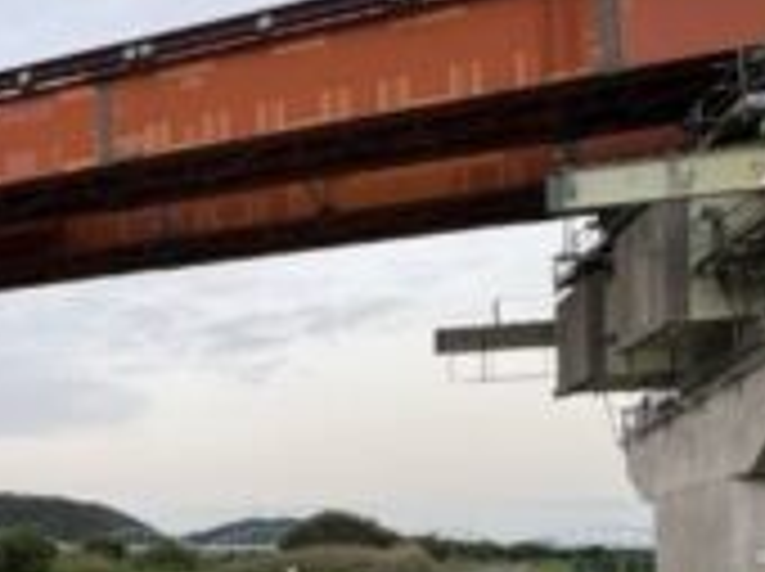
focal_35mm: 40
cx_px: -97
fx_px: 883
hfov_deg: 38.1
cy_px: 518
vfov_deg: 33.9
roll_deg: -0.4
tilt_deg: +2.4
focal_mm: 2.22
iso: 80
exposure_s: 1/120
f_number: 2.2
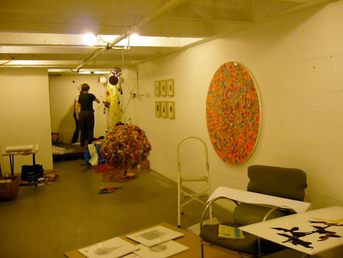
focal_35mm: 35
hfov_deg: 52.6
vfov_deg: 40.7
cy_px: 129
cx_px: 172
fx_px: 347
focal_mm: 5.8
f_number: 2.8
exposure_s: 1/60
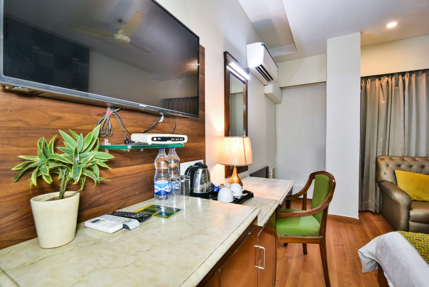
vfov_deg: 73.8
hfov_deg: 96.7
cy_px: 144
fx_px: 191
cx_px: 214
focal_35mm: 16
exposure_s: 1/8
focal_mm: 16
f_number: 7.1
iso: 640
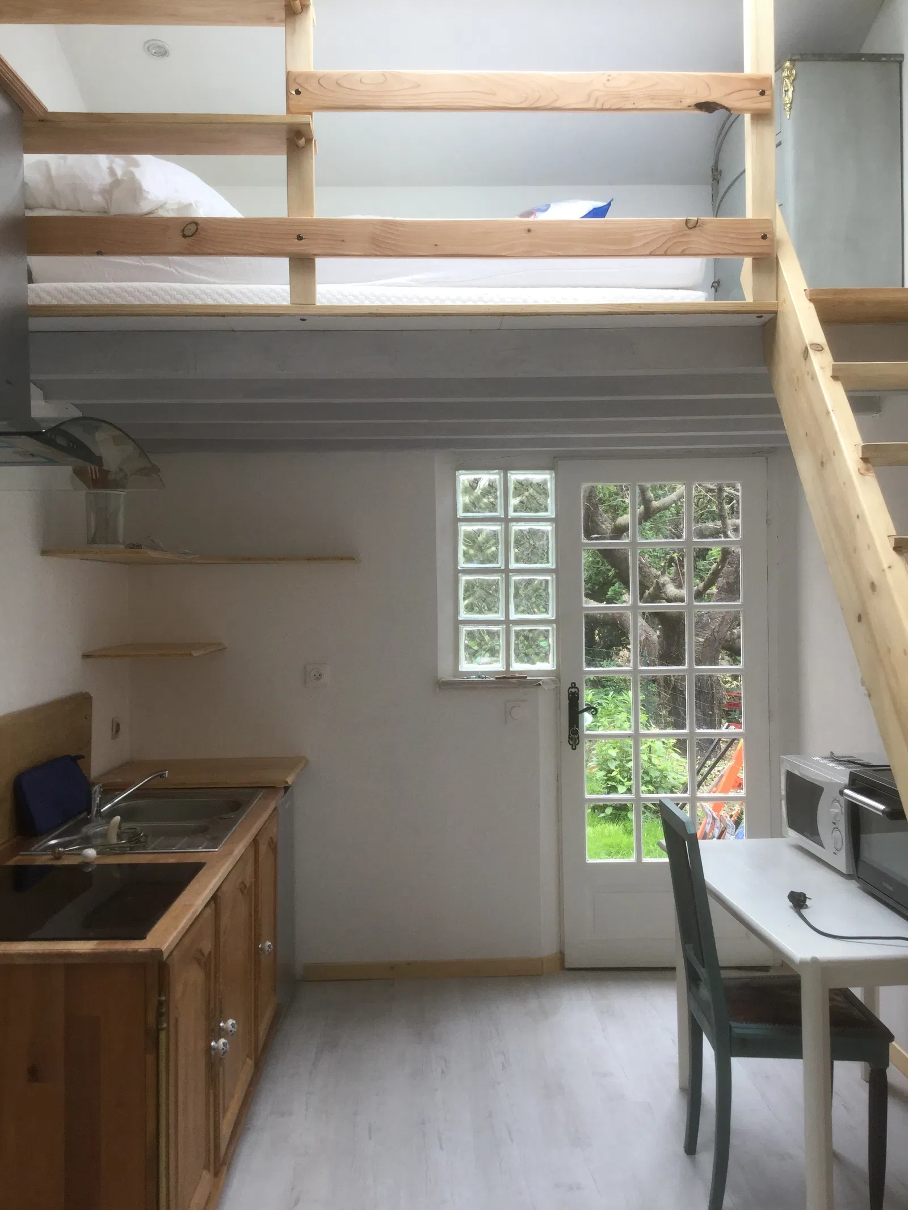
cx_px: 454
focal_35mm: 31
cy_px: 605
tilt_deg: -0.9
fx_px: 1084
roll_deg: +0.7
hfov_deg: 45.4
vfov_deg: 58.3
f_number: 2.4
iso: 32
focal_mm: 3.3
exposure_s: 1/100
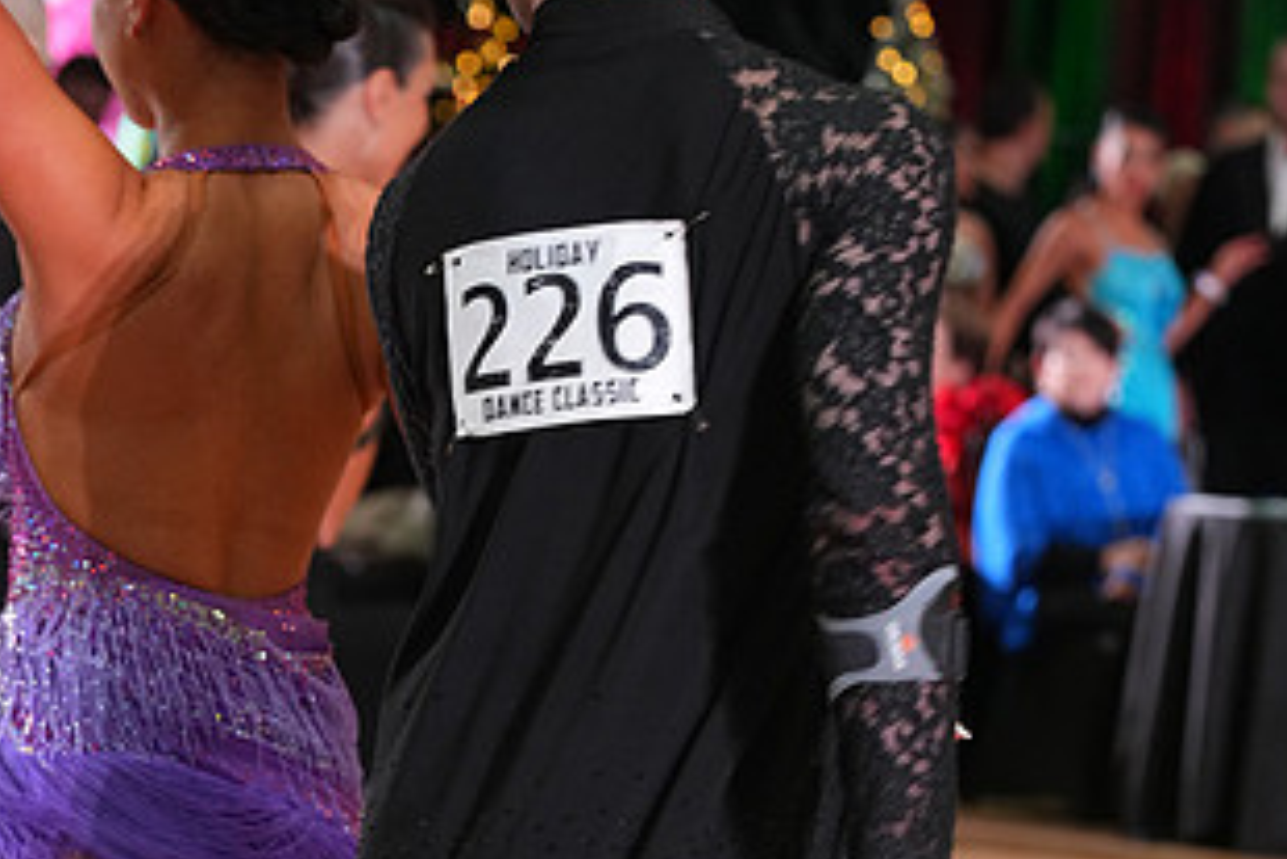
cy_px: 1083
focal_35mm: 221
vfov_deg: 6.2
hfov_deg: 9.3
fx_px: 7904
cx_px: 517
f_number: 5
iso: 2500
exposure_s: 1/200
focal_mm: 118
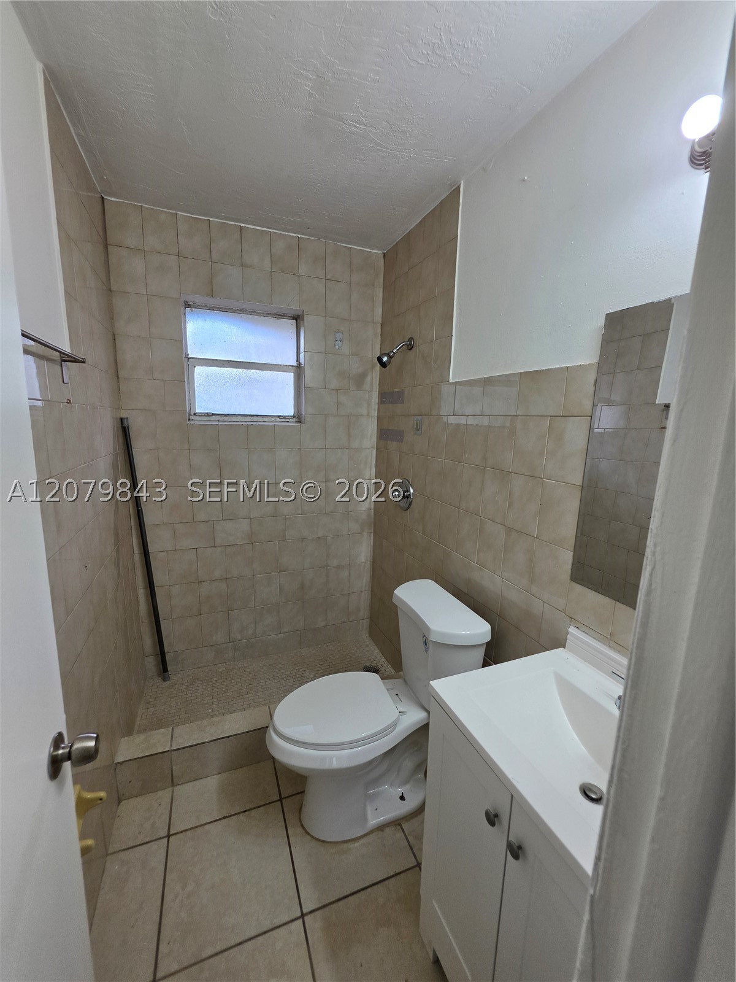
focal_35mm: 13
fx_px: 369
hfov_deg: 89.9
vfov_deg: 106.2
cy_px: 491
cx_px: 368
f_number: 1.9
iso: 50
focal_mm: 2.2
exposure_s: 1/120
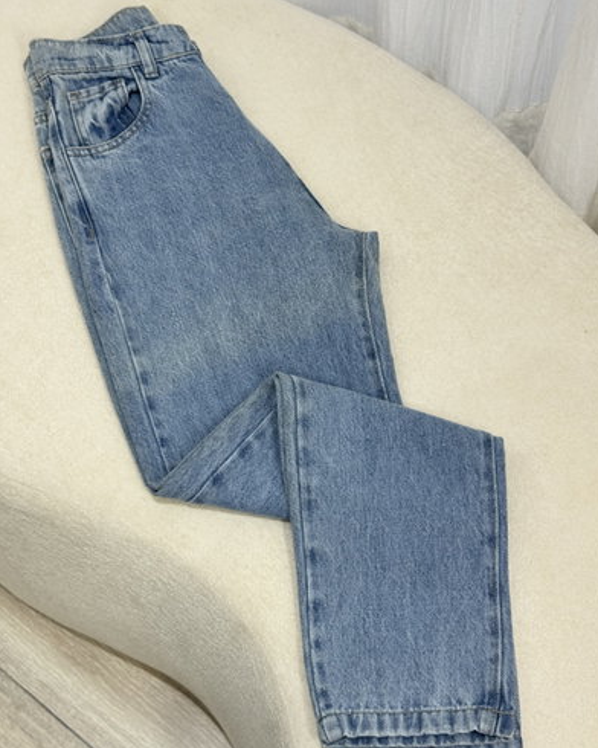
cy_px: 392
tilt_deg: -65.0
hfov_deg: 29.7
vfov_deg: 36.6
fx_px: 1128
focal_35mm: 51
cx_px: 302
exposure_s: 1/50
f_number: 1.78
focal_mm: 6.76
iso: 50
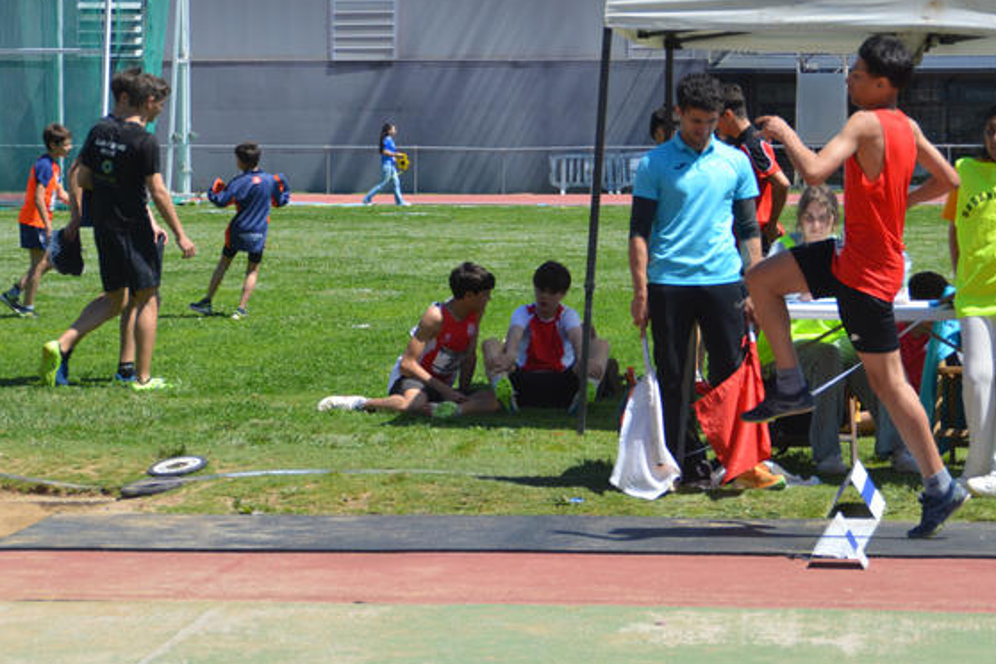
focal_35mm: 150
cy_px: 237
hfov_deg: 13.7
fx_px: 4150
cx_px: 541
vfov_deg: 9.1
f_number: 7.1
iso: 400
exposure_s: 1/1600
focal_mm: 62
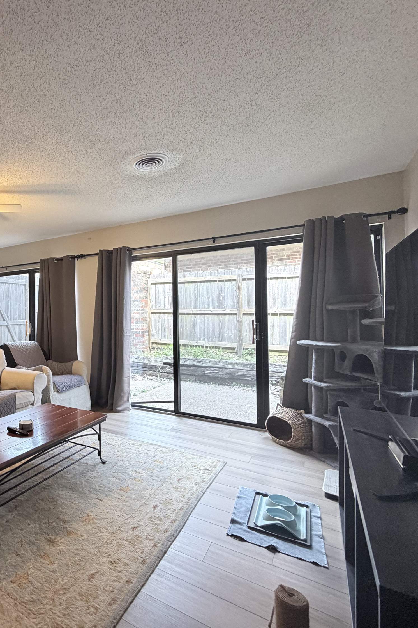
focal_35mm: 20
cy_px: 314
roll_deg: +0.3
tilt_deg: +0.1
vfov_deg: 84.0
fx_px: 348
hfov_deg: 54.7
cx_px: 49
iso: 200
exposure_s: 1/60
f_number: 2.2
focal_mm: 2.22
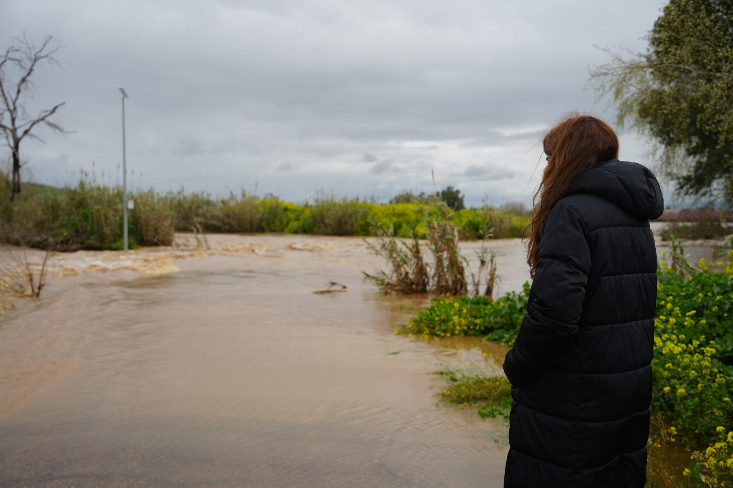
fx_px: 814
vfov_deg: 33.4
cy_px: 244
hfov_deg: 48.5
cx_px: 366
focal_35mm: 40
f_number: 5
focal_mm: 40
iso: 100
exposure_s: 1/400
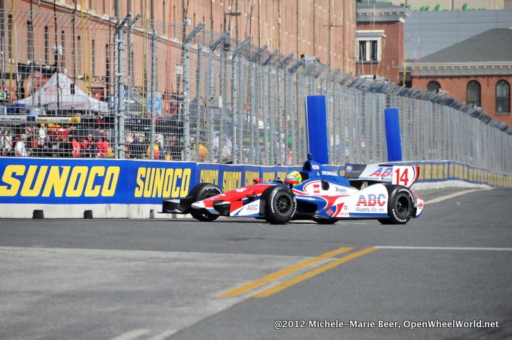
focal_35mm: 300
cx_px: 256
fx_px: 4263
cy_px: 170
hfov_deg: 6.9
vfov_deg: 4.6
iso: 1600
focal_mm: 200
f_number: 5.6
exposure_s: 1/6400
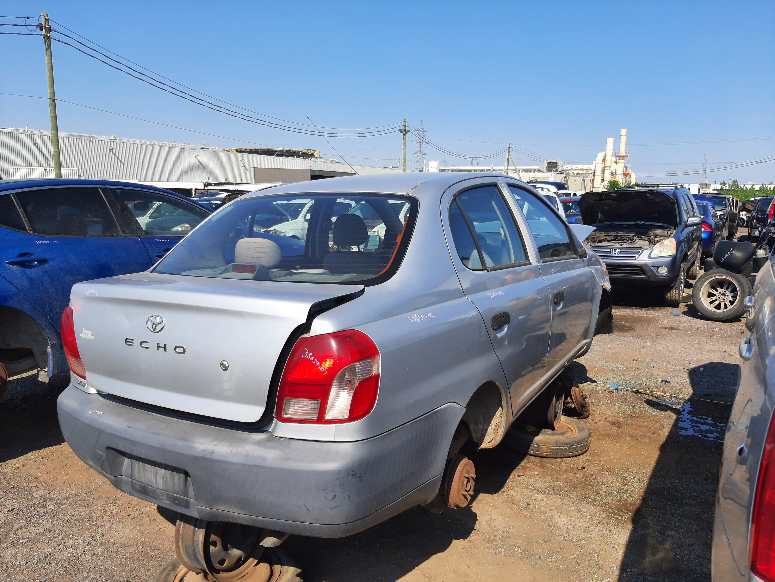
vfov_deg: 53.1
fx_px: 582
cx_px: 388
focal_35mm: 26
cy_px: 291
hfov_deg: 67.3
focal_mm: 3.92
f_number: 1.7
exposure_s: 1/1366
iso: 40
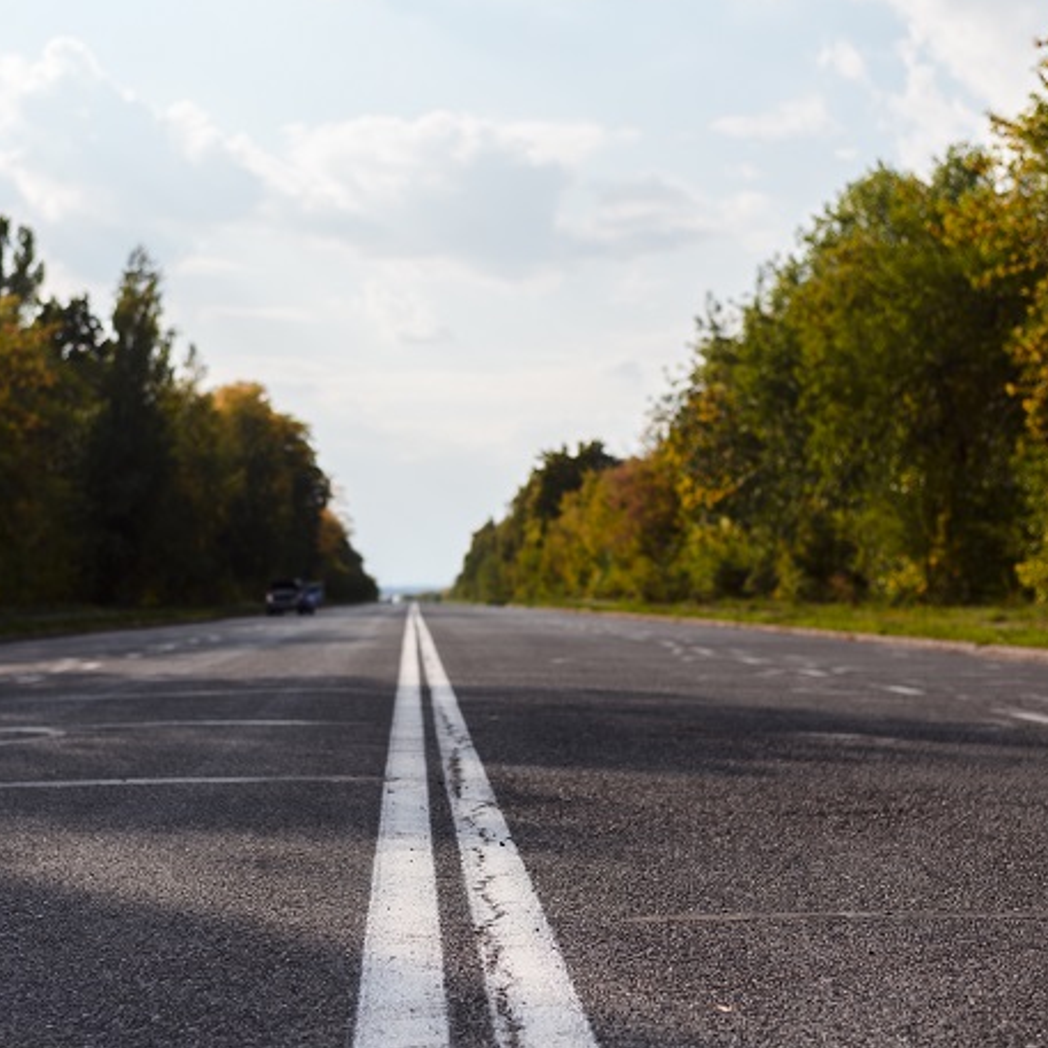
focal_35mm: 65
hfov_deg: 26.4
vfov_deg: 26.5
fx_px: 2226
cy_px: 522
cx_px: 408
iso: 100
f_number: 2.5
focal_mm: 50
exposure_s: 1/4000
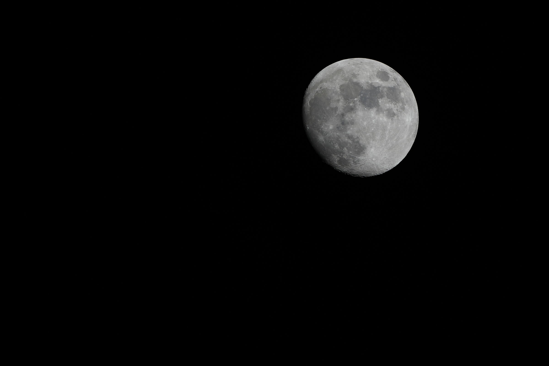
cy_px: 183
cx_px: 274
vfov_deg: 1.5
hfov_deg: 2.3
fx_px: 13724
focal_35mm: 900
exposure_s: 1/50
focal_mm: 600
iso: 50
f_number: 11
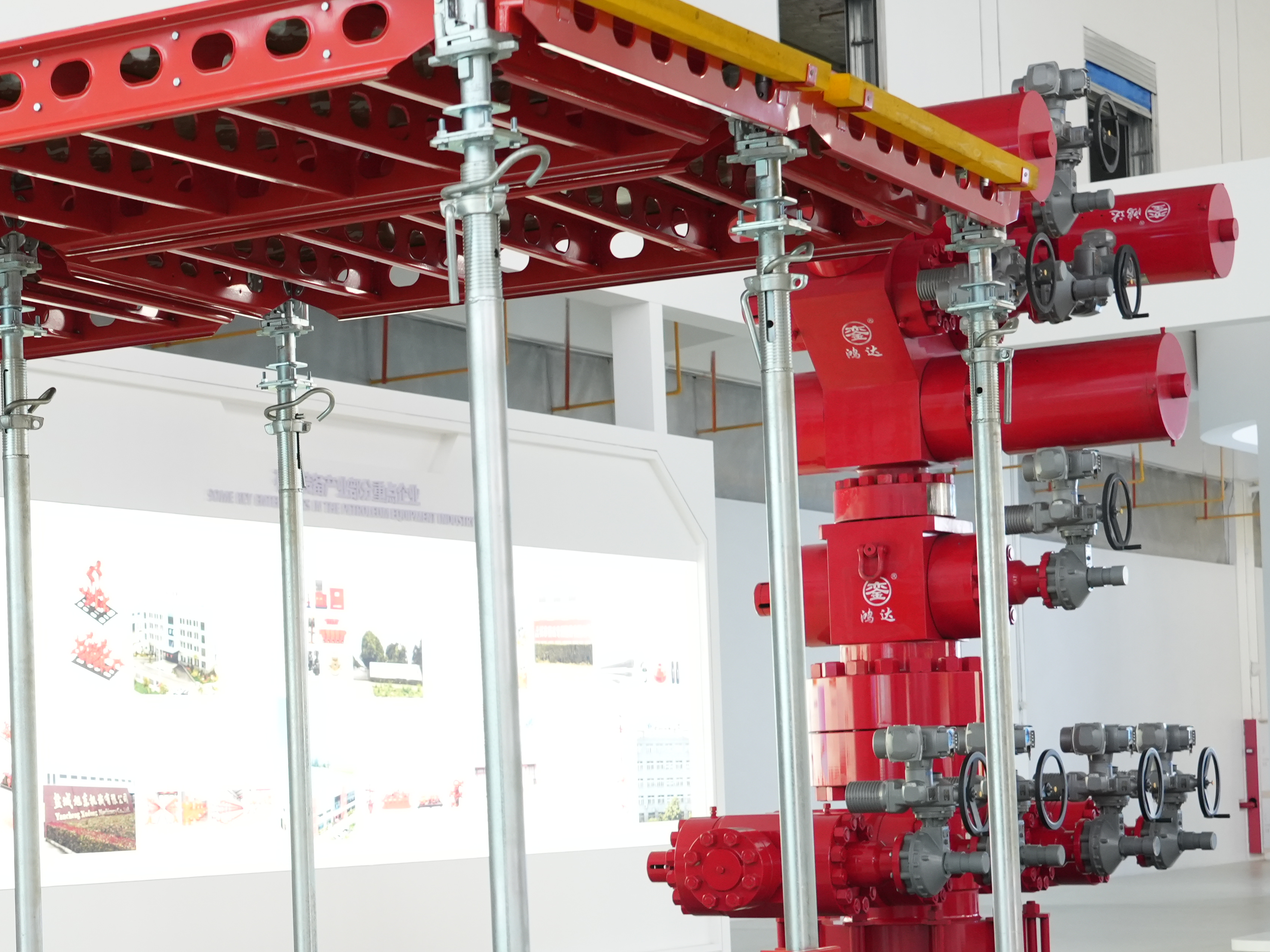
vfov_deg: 17.6
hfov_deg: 22.7
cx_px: 25
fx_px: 3045
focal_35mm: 83
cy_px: 767
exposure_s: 1/100
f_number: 5.6
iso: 1600
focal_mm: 42
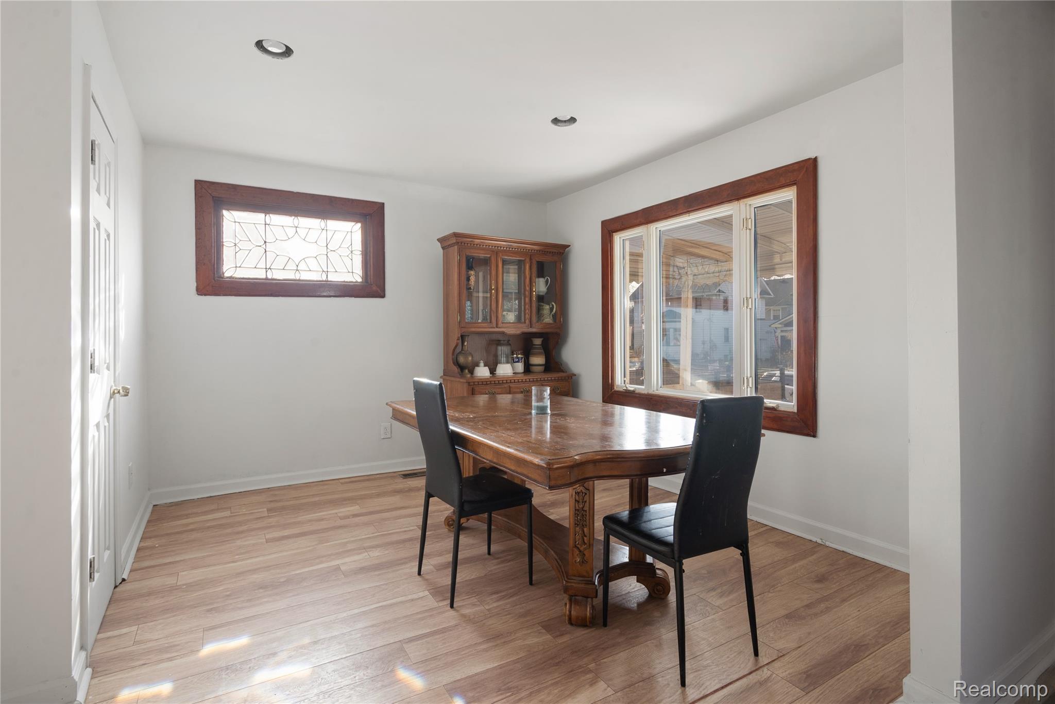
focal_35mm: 17
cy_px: 352
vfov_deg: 70.5
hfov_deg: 93.3
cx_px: 528
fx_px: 498
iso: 320
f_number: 9
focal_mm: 17
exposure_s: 1/15
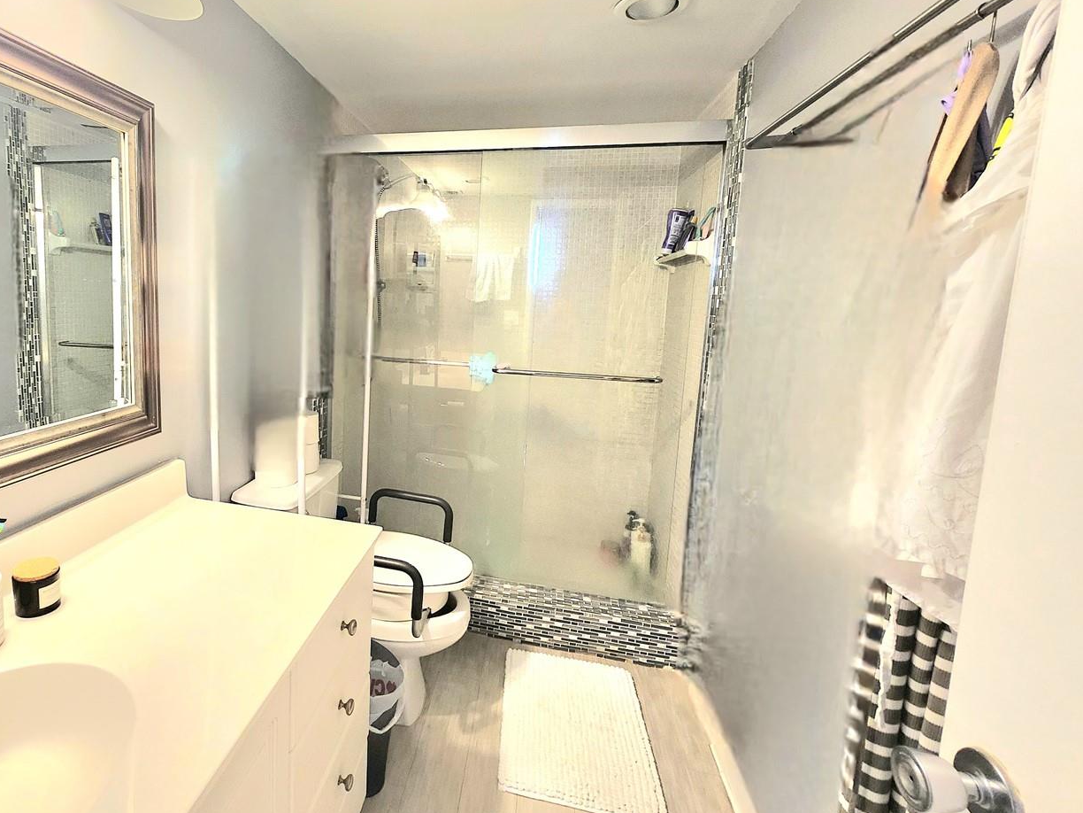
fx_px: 532
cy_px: 363
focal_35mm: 17
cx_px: 391
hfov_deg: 88.8
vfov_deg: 74.5
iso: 250
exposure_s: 1/60.2
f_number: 2.2
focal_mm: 1.74
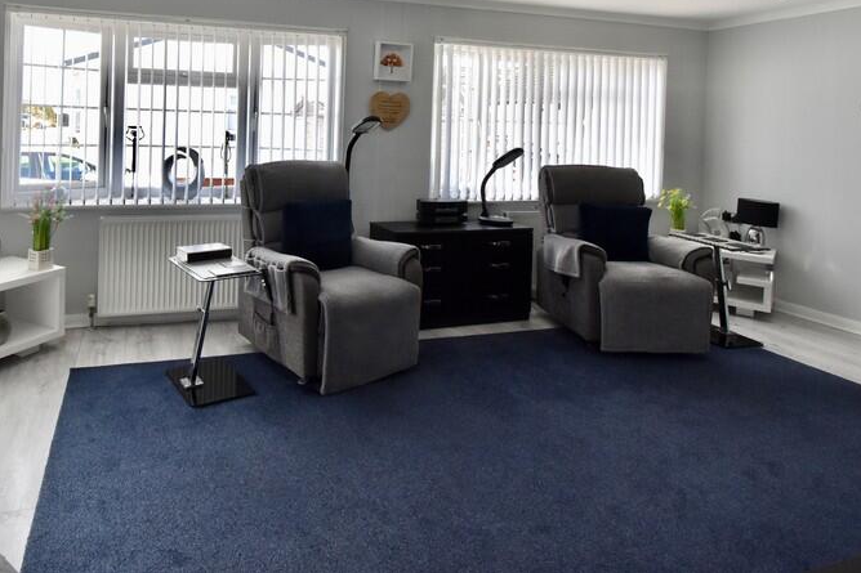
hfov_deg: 74.4
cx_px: 307
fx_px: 550
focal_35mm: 23
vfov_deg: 52.4
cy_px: 135
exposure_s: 1/200
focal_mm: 10
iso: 800
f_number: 7.1
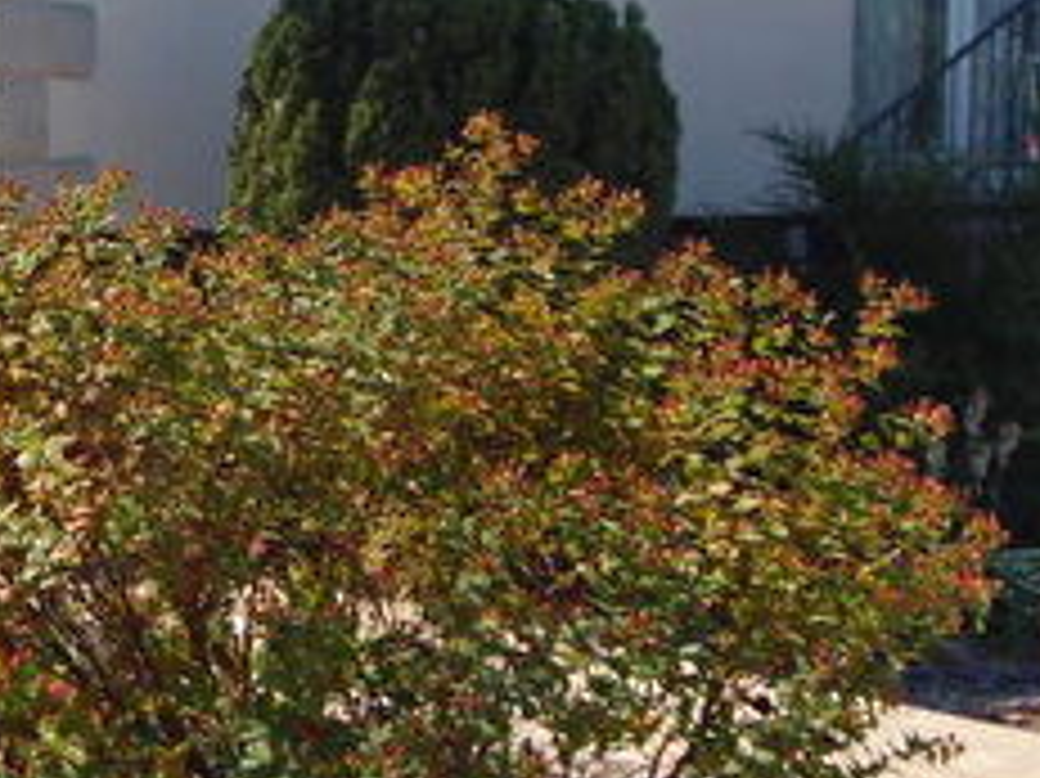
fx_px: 2733
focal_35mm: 91
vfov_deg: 16.1
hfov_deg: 21.1
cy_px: 128
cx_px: 113
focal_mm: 5.5
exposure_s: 1/500
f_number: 3.2
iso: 64
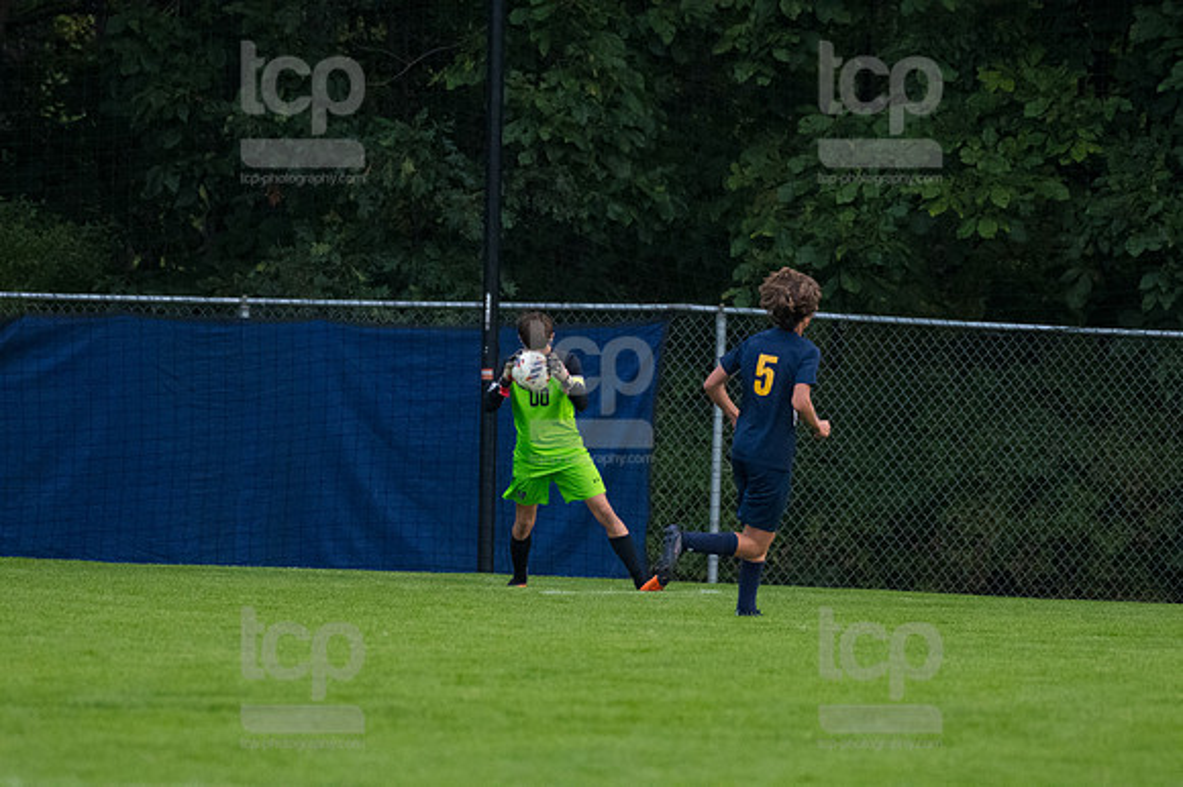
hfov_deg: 3.4
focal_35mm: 600
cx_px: 592
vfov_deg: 2.3
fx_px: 19705
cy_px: 394
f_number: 5.6
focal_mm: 400
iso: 3200
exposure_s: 1/2000
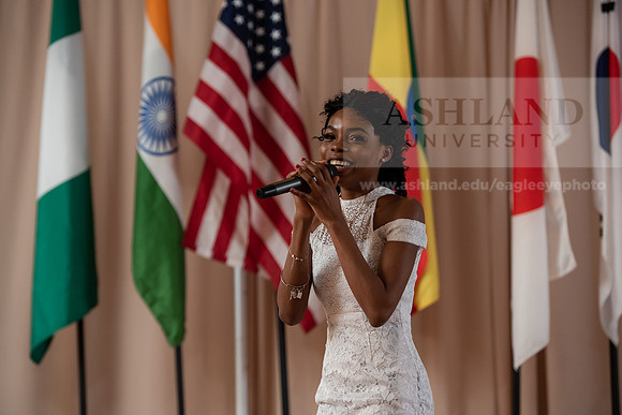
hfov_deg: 17.1
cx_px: 311
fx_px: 2074
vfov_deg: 11.4
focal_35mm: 120
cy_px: 208
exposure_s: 1/200
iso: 1600
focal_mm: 120
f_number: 3.5
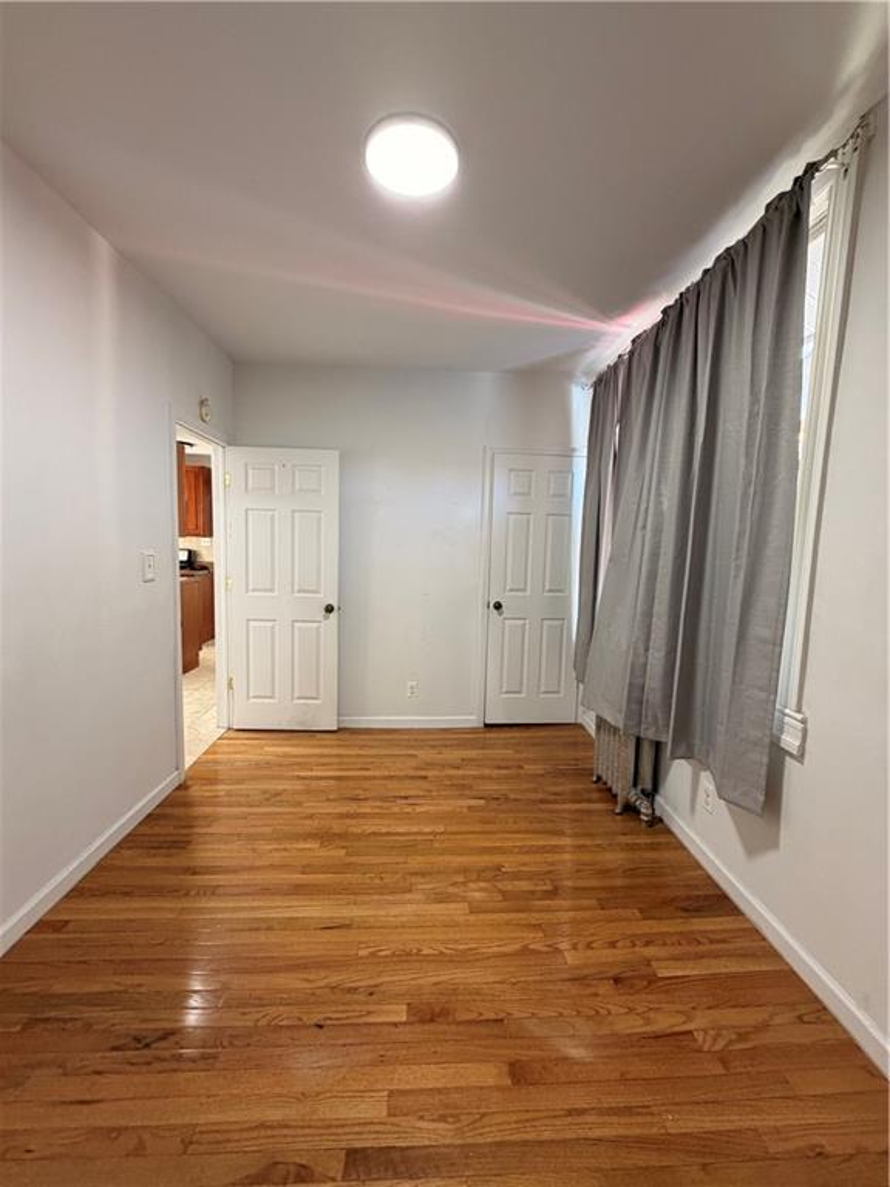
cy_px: 594
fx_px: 480
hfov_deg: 85.7
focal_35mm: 14
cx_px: 445
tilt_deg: -5.5
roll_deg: -2.7
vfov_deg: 102.1
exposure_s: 1/60
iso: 200
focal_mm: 2.22
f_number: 2.2
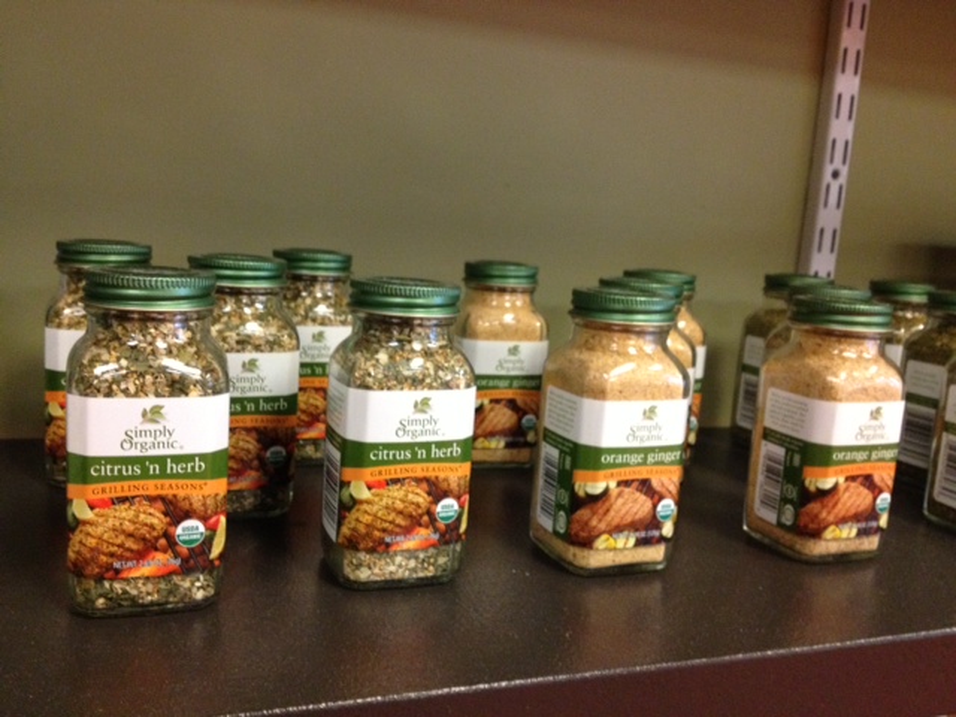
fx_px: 967
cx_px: 478
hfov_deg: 52.6
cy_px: 358
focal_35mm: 35
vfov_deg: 40.7
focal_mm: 4.28
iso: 320
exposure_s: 1/20
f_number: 2.4
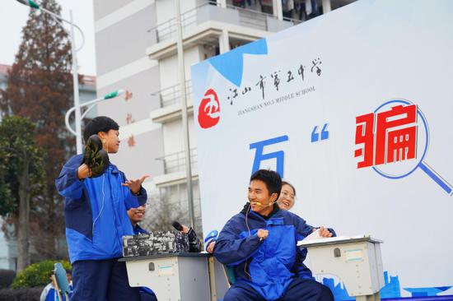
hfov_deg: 34.0
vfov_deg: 23.0
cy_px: 150
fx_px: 742
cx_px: 226
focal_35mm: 59
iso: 100
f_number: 4
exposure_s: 1/60
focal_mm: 59
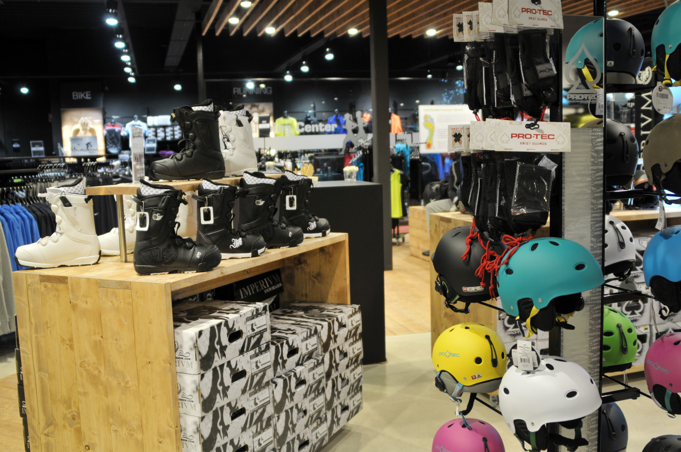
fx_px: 680
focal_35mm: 36
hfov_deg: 53.2
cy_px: 226
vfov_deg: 36.8
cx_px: 340
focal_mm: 24
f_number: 2.8
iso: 400
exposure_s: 1/60
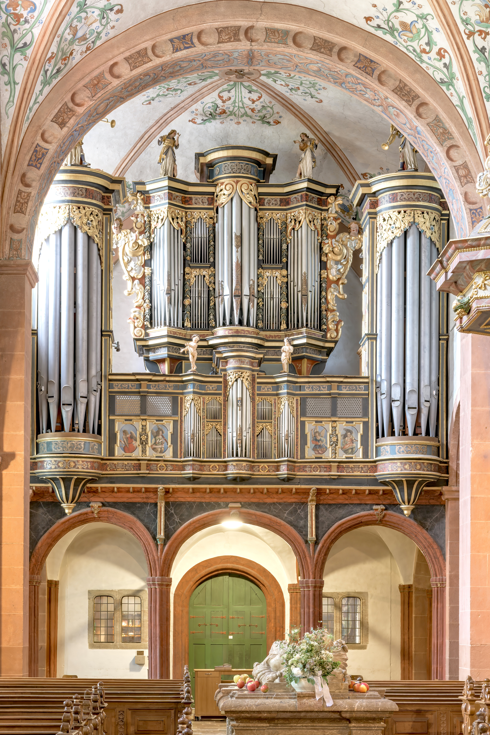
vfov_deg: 28.8
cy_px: 368
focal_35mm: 70
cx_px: 245
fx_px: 1429
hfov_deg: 19.5
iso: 200
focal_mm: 70
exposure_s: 4
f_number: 13
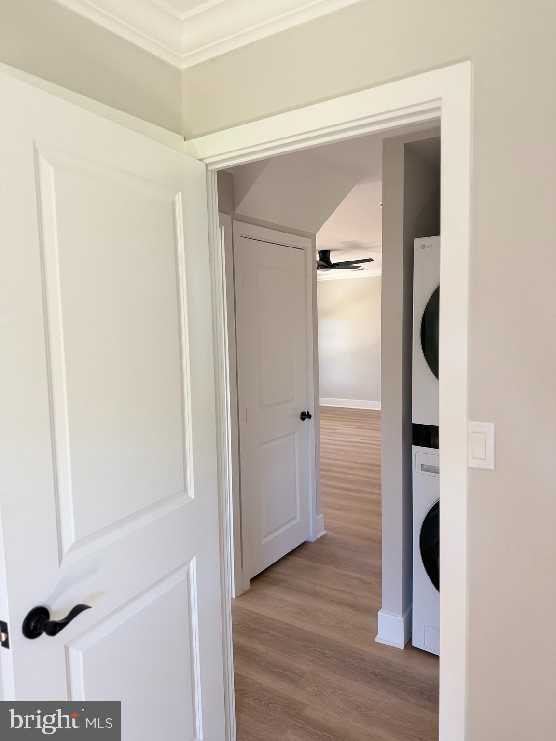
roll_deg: +1.2
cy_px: 370
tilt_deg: -4.6
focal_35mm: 24
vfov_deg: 71.6
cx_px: 278
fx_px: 514
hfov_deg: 56.8
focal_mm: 6.76
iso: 160
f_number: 1.78
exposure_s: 1/120
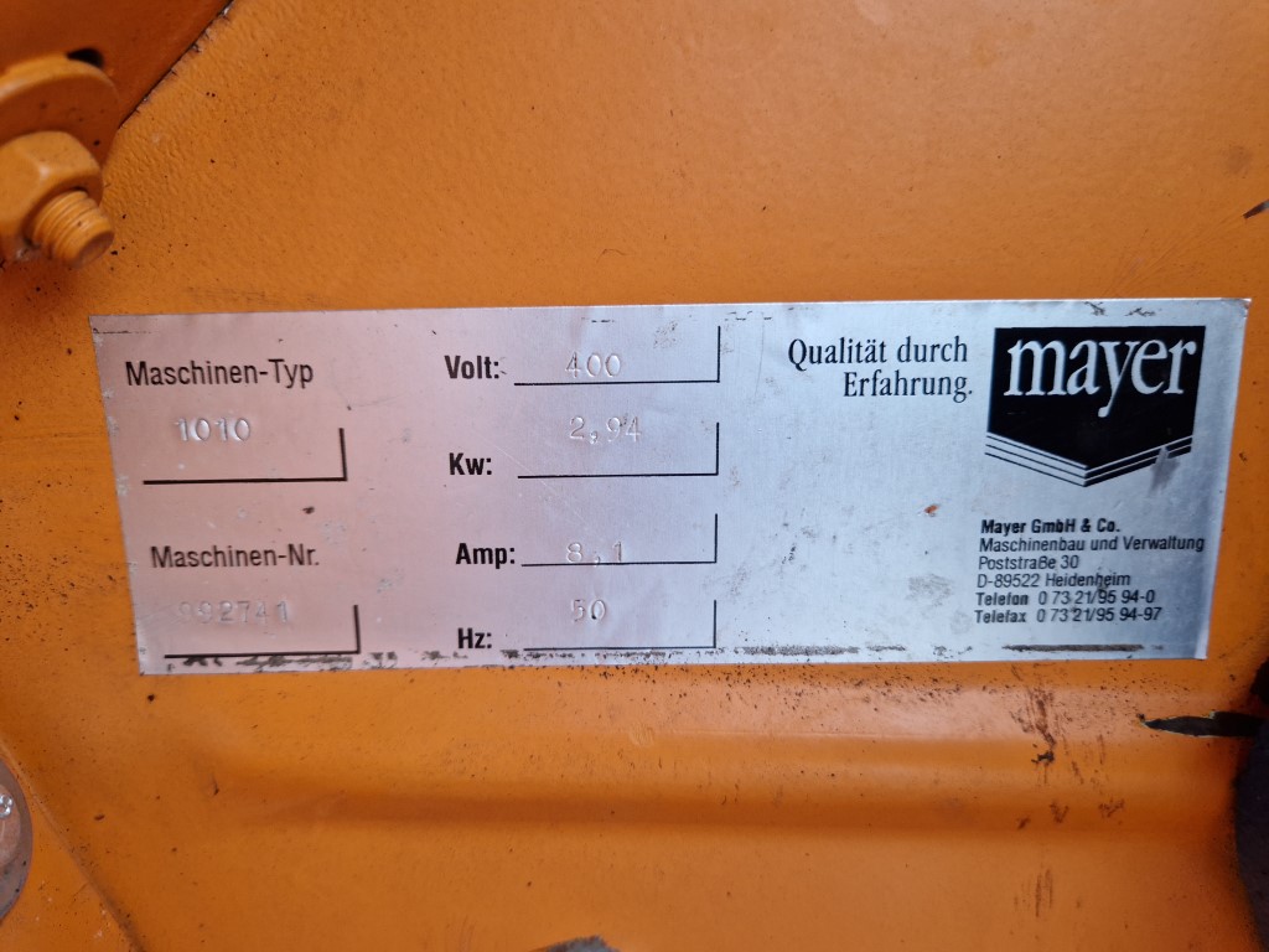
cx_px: 634
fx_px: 843
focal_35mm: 23
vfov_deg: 58.9
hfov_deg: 73.9
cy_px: 476
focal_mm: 5.4
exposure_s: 1/100
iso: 50
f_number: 1.8
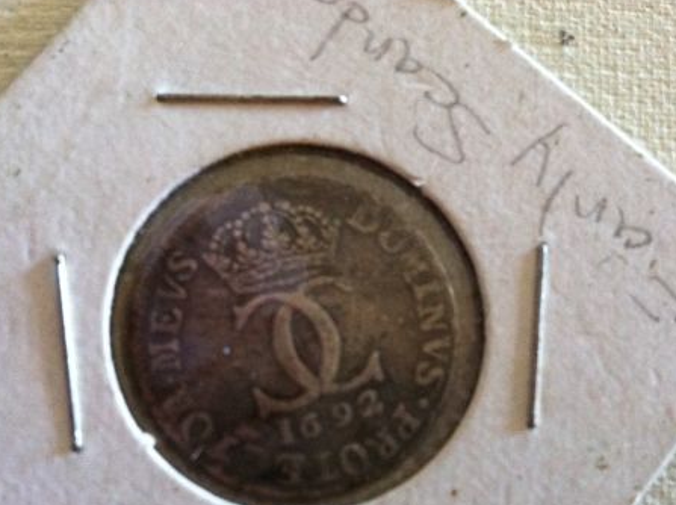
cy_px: 321
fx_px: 917
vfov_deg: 30.7
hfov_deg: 40.5
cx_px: 363
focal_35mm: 47
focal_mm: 3.85
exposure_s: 1/15
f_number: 2.8
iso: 320
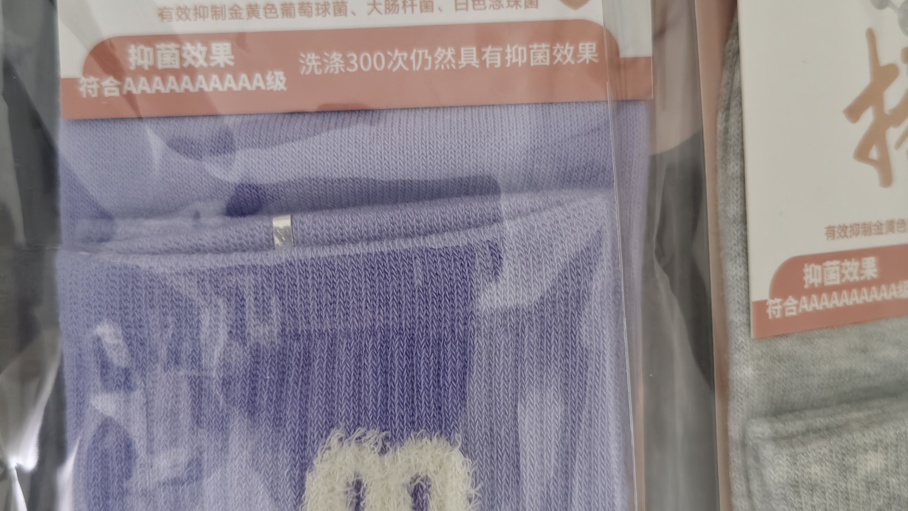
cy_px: 268
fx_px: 819
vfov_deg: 34.6
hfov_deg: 58.0
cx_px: 453
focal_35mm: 34
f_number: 1.88
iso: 760
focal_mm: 5.56
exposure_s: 1/100
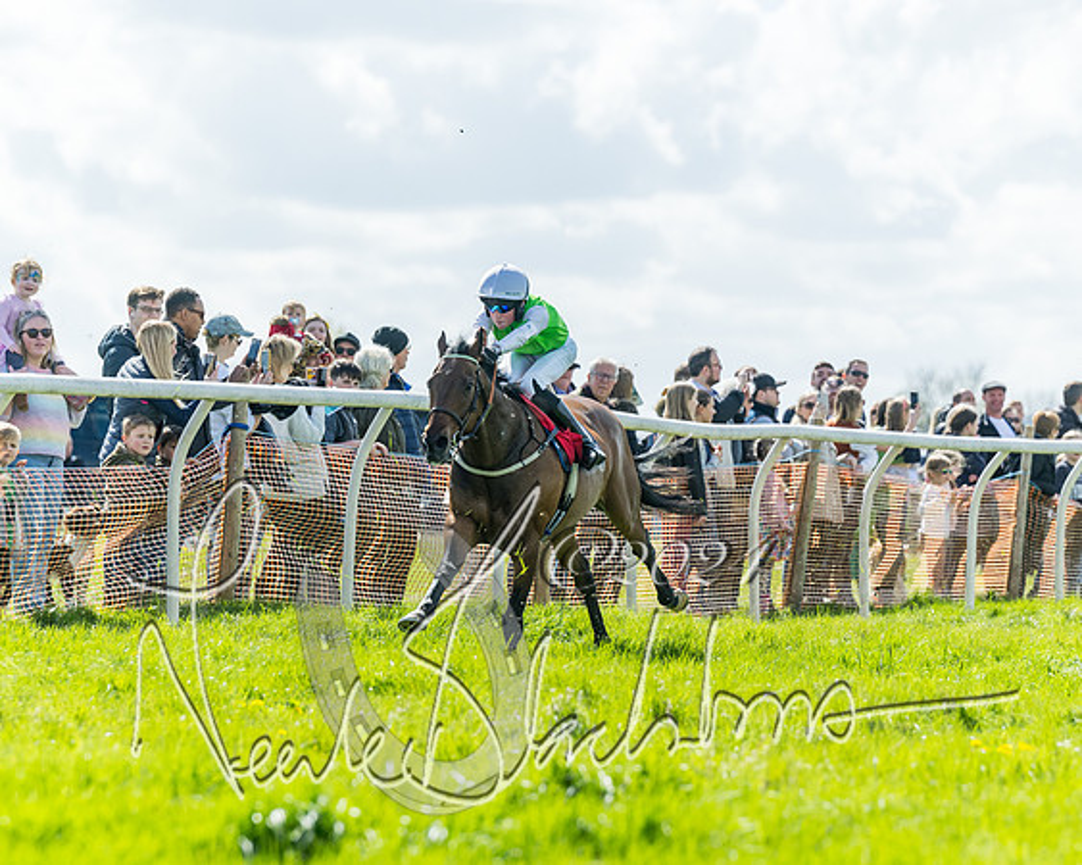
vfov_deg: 6.5
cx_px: 563
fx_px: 7582
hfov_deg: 8.2
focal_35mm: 237
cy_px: 471
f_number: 4
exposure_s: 1/4000
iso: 400
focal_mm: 155
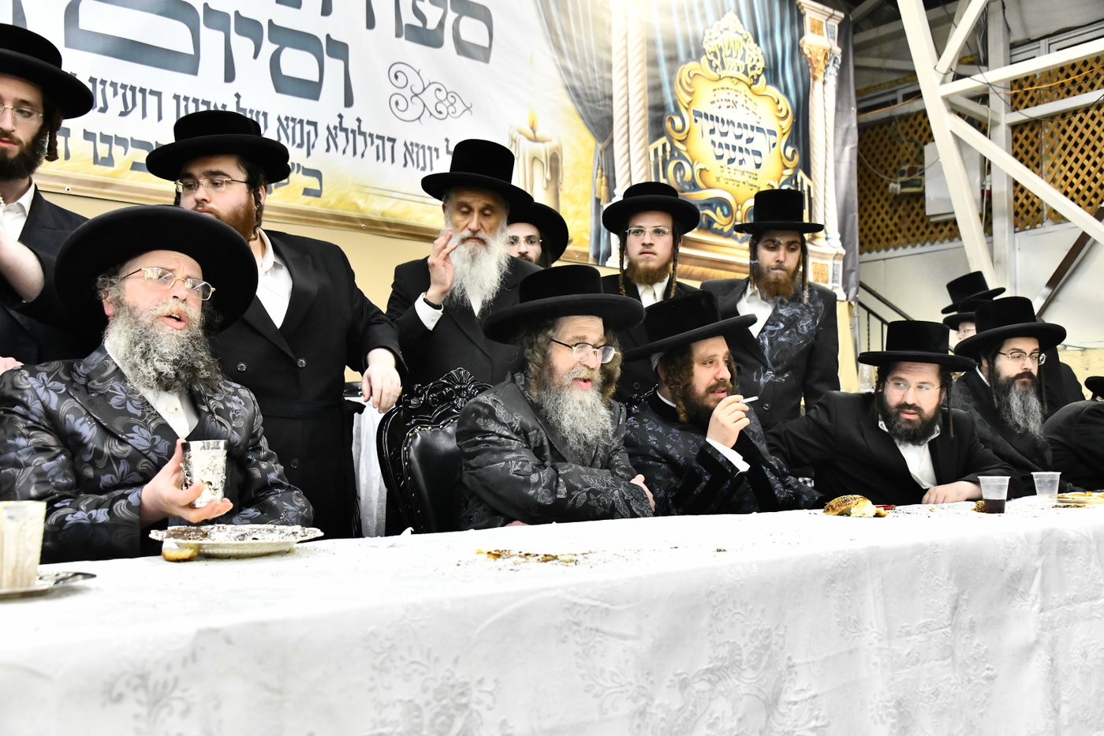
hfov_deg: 54.4
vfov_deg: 37.8
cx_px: 552
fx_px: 1073
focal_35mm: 35
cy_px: 368
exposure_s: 1/200
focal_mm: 35
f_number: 5.6
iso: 5000
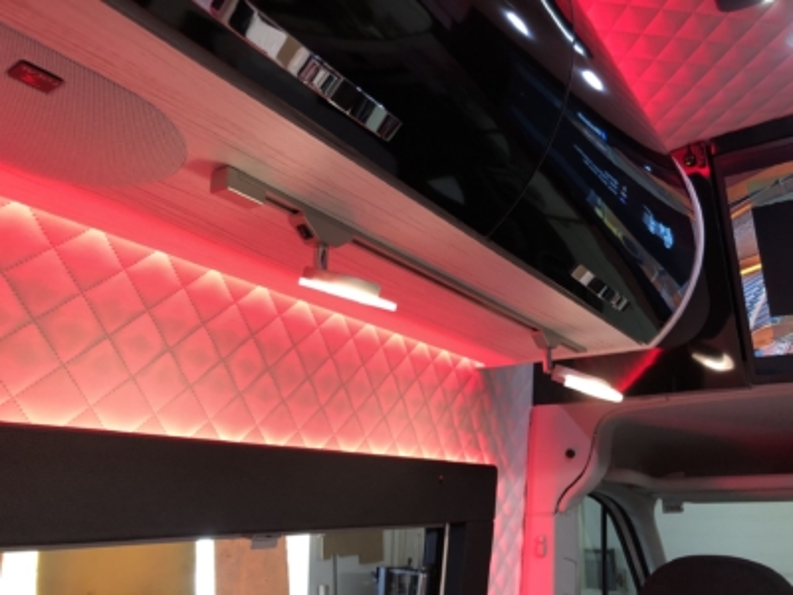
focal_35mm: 28
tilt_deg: +17.6
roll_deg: +0.5
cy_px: 298
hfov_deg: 63.4
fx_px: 641
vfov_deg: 49.7
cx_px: 396
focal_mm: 4
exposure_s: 1/17
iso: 50
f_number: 1.8
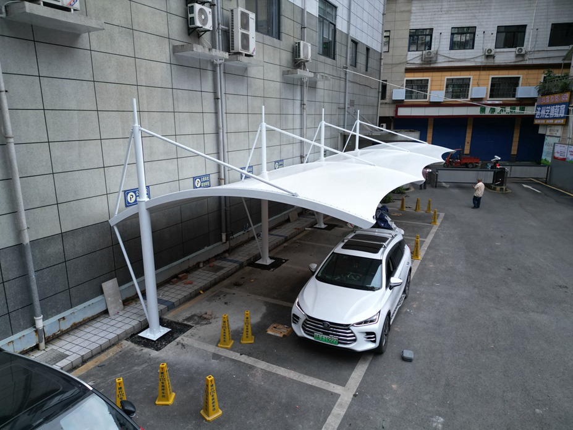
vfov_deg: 56.8
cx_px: 286
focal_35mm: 24
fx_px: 397
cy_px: 215
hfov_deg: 71.6
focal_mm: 6.72
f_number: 1.7
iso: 100
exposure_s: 1/40
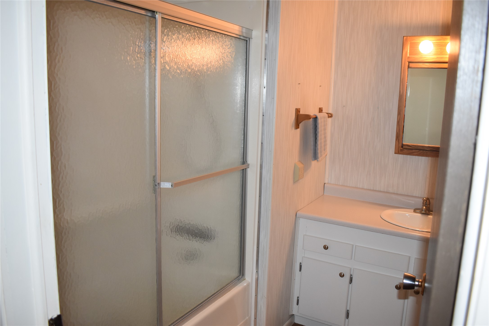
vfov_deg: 43.6
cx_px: 244
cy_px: 163
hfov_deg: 61.9
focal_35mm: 30
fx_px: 407
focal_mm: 20
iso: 800
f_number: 4.5
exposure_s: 1/80
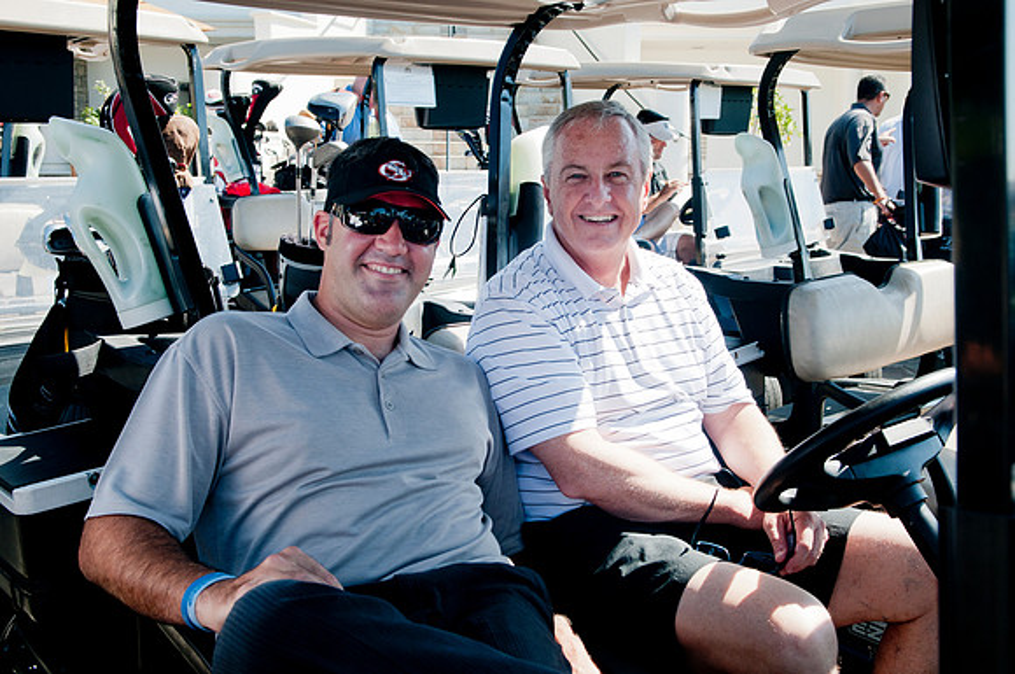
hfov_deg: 49.6
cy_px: 337
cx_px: 508
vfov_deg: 34.1
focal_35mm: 39
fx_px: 1098
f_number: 6.3
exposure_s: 1/160
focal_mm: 26
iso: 200
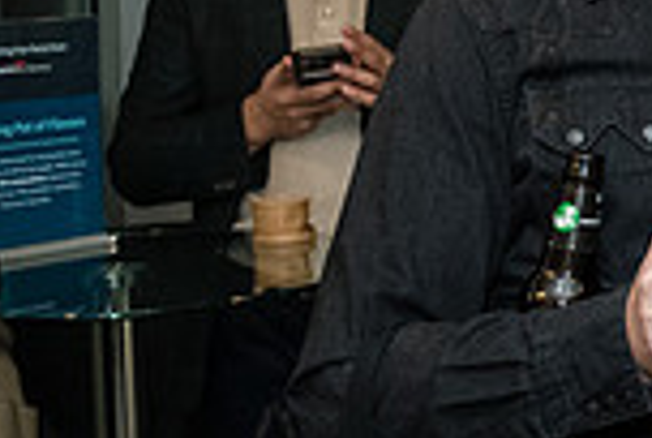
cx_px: 1046
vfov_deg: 10.8
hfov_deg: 14.7
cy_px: 9
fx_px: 2305
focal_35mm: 127
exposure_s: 1/125
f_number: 4
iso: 3200
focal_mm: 27
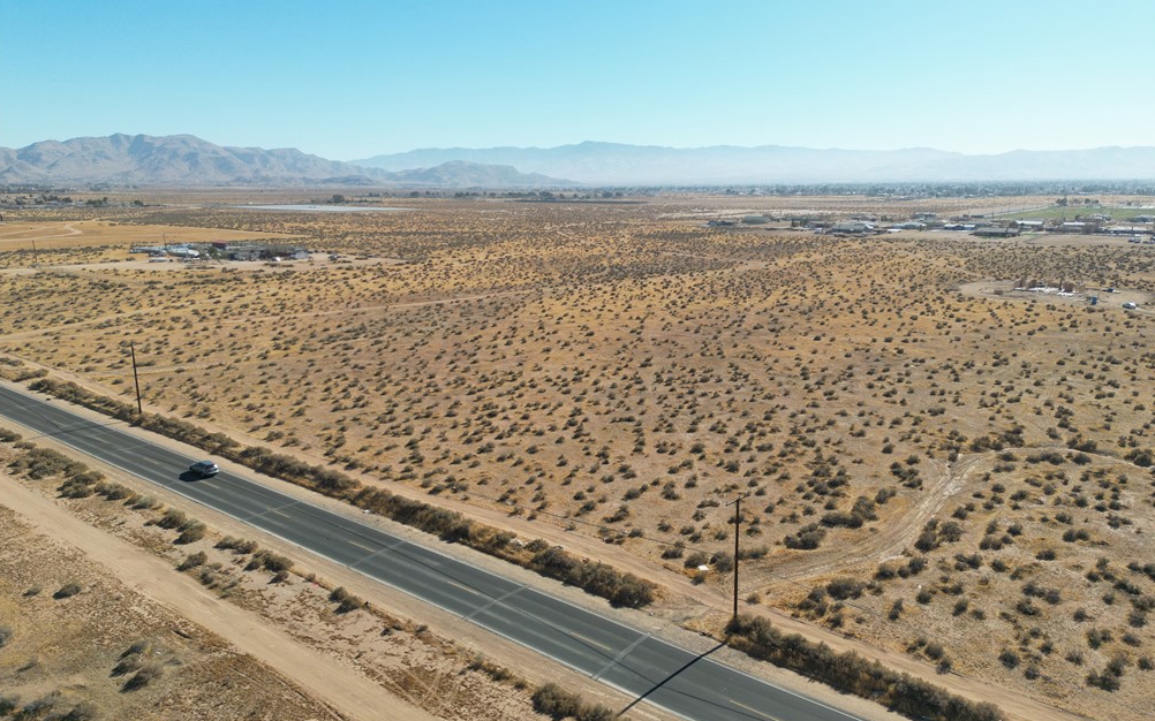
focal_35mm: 26
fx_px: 818
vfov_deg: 47.6
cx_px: 580
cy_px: 380
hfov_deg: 70.4
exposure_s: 1/3000
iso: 120
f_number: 1.7
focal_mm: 6.72
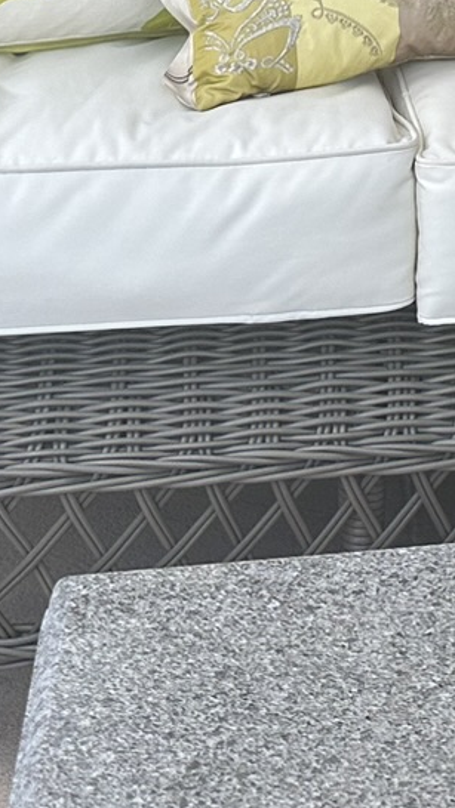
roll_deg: -1.0
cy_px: -246
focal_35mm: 98
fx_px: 2103
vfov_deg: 20.0
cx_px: 728
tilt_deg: -6.3
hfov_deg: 11.7
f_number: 1.78
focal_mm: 6.86
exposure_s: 1/426
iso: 80
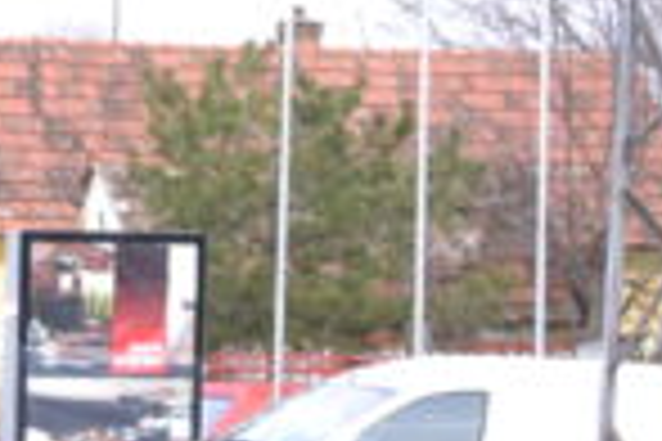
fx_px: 4339
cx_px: -1004
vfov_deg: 5.8
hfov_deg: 8.0
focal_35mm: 236
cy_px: 677
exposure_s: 1/125
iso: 400
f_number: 9
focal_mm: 30
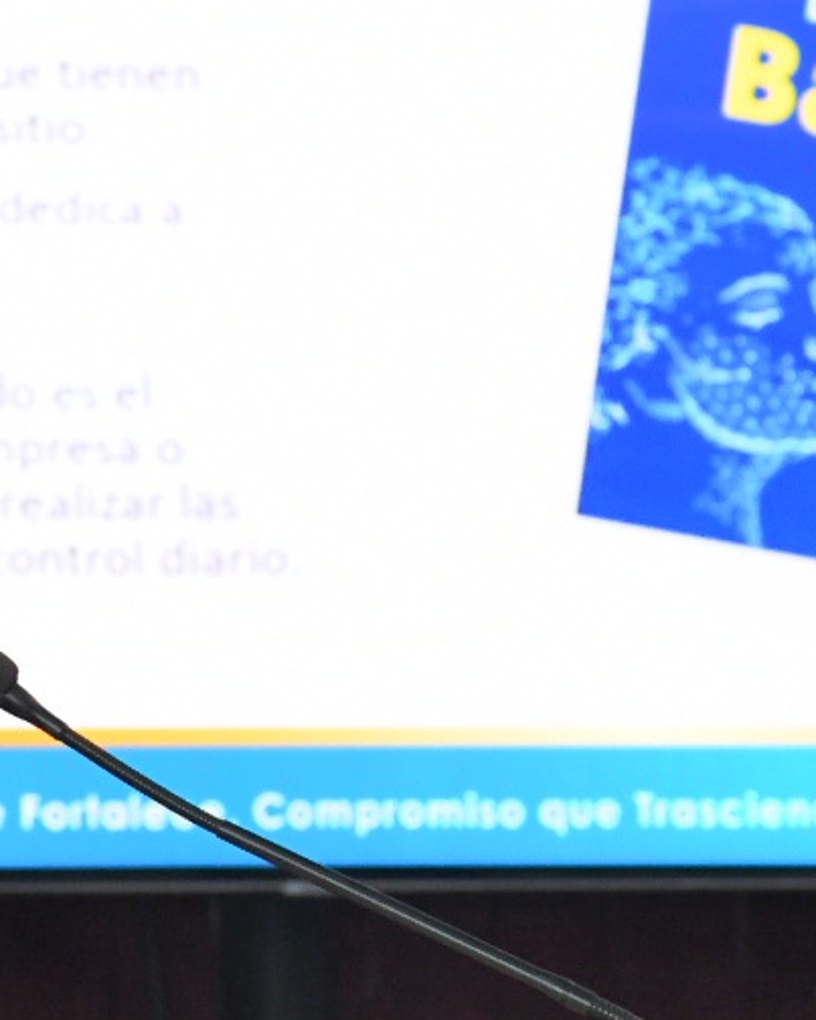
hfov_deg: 4.9
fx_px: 9573
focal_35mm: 317
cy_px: 437
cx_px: 18
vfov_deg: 6.1
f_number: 8
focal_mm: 70
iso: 3200
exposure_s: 1/125
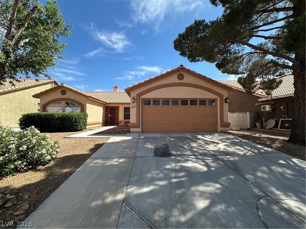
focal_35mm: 14
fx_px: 124
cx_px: 153
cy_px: 114
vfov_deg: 85.7
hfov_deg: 102.1
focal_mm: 2.22
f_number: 2.2
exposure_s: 1/1473
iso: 40
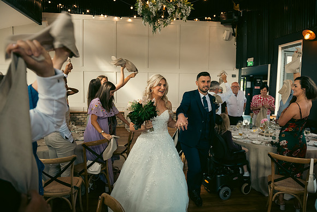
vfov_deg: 53.2
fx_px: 211
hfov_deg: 73.7
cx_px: 158
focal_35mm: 24
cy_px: 106
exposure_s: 1/160
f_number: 3.5
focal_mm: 24
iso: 800
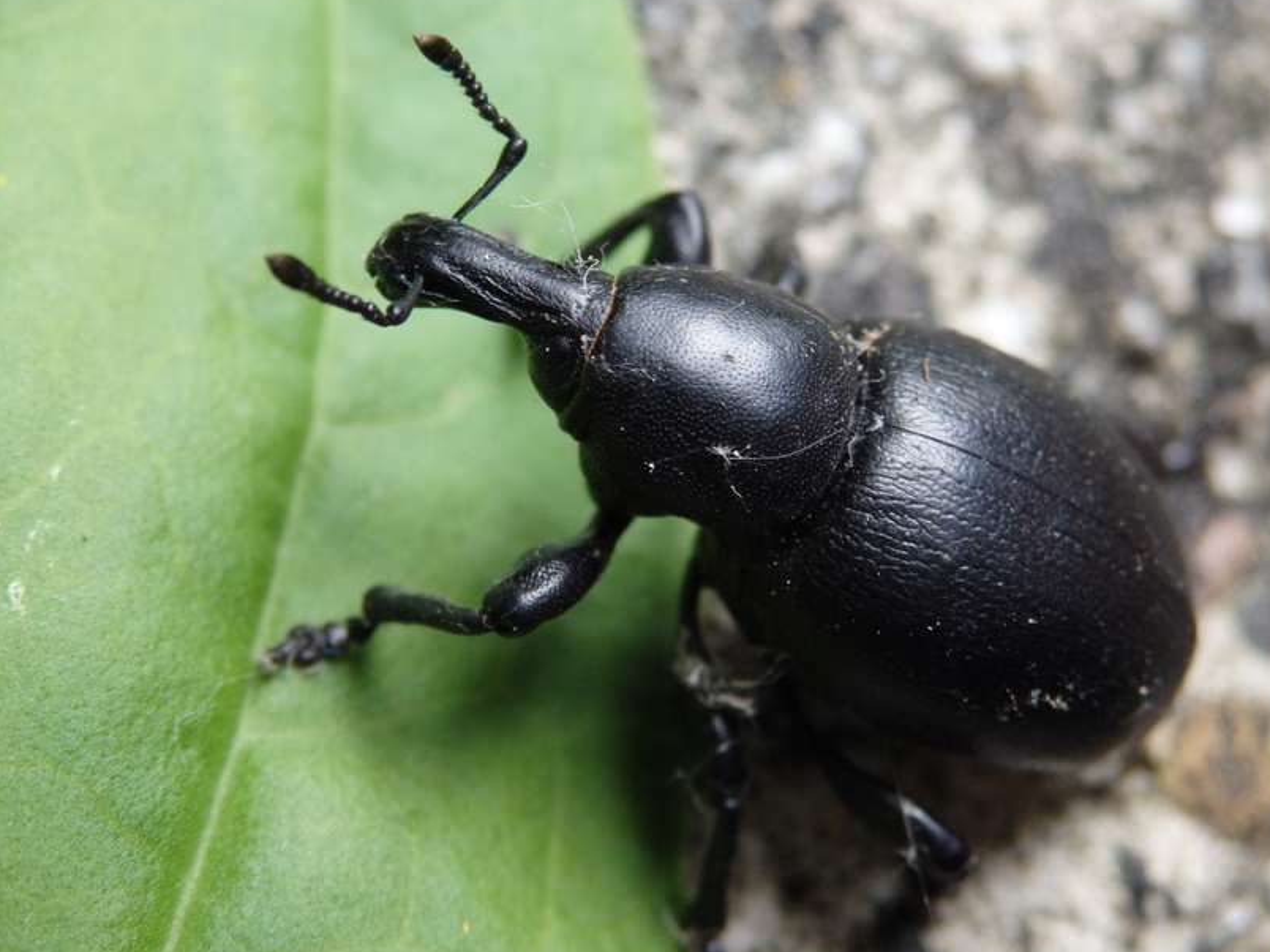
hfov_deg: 27.8
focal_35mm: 70
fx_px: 2568
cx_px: 644
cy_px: 459
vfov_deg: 21.0
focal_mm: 11.9
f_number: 4.4
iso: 500
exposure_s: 1/100
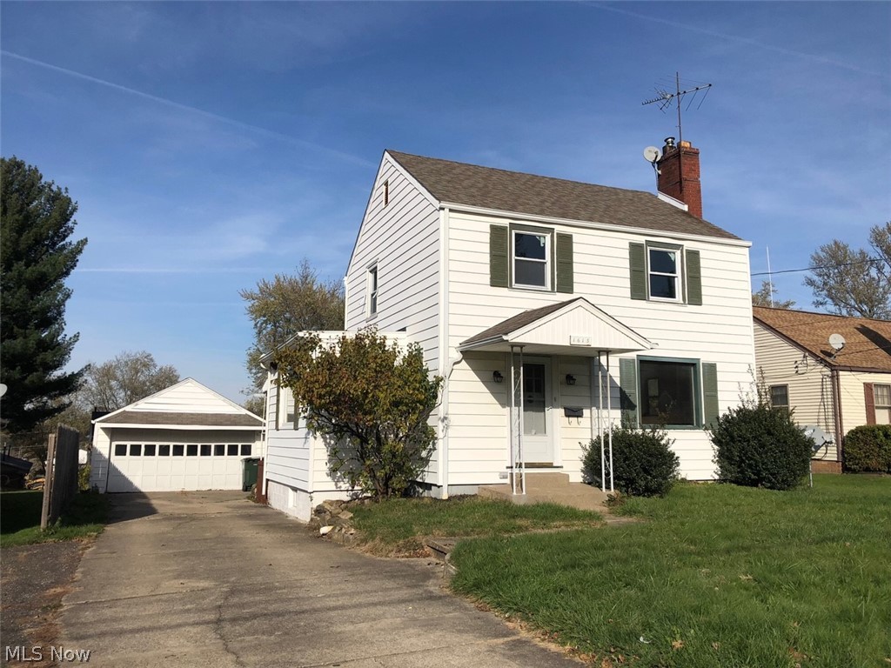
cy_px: 334
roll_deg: +0.5
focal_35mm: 28
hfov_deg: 63.4
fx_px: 721
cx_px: 446
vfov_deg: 49.7
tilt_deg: +8.4
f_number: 1.8
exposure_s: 1/4000
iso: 25
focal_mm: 3.99
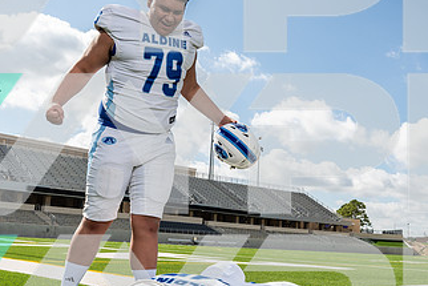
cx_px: 222
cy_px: 144
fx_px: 535
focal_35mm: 45
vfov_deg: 29.9
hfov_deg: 43.6
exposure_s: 1/250
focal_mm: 25
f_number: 8
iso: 125
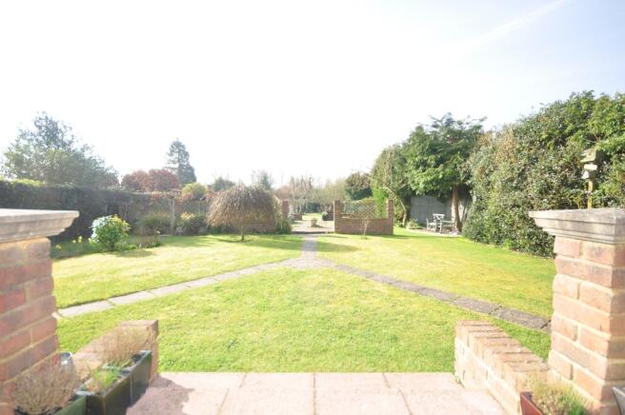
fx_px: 286
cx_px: 312
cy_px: 208
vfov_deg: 71.9
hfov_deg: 95.0
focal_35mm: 16
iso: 200
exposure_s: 1/160
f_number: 5
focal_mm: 11
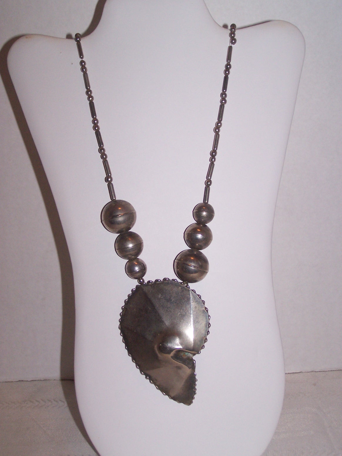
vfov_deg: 32.7
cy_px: 228
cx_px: 171
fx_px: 777
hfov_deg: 24.8
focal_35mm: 59
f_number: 3.1
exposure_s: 1/90
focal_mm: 9.8
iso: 140
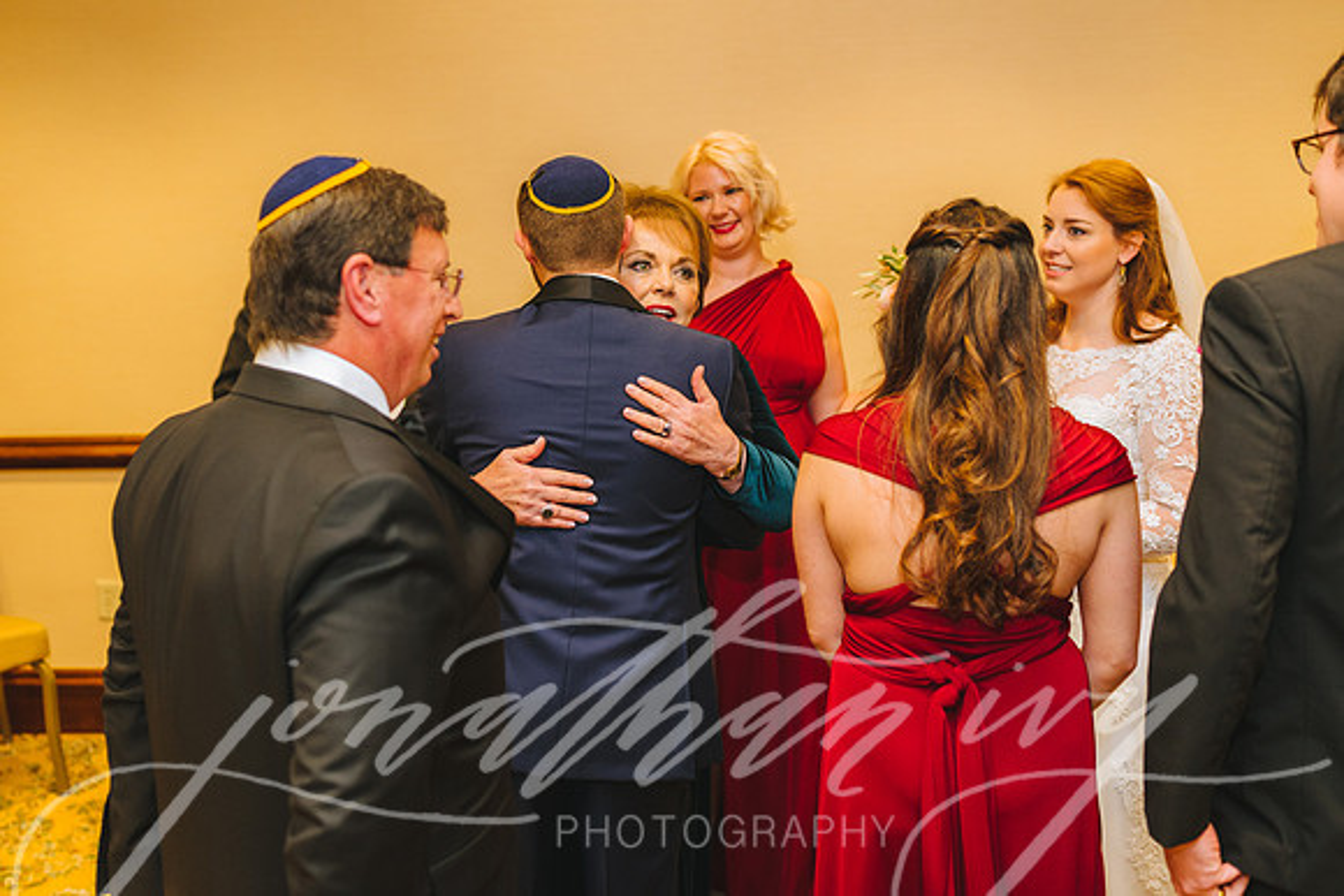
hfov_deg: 54.4
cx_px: 672
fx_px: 1307
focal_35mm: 35
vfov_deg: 37.9
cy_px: 448
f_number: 2.5
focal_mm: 35
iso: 800
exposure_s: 1/160
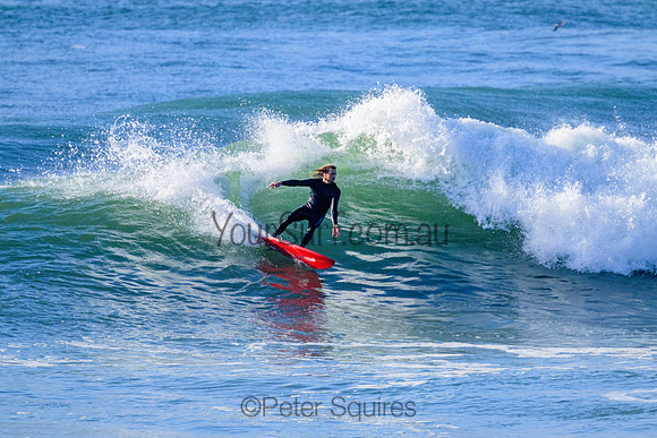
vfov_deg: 1.7
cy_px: 219
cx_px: 328
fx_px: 14603
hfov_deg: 2.6
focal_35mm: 800
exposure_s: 1/2000
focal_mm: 800
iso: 2200
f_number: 11
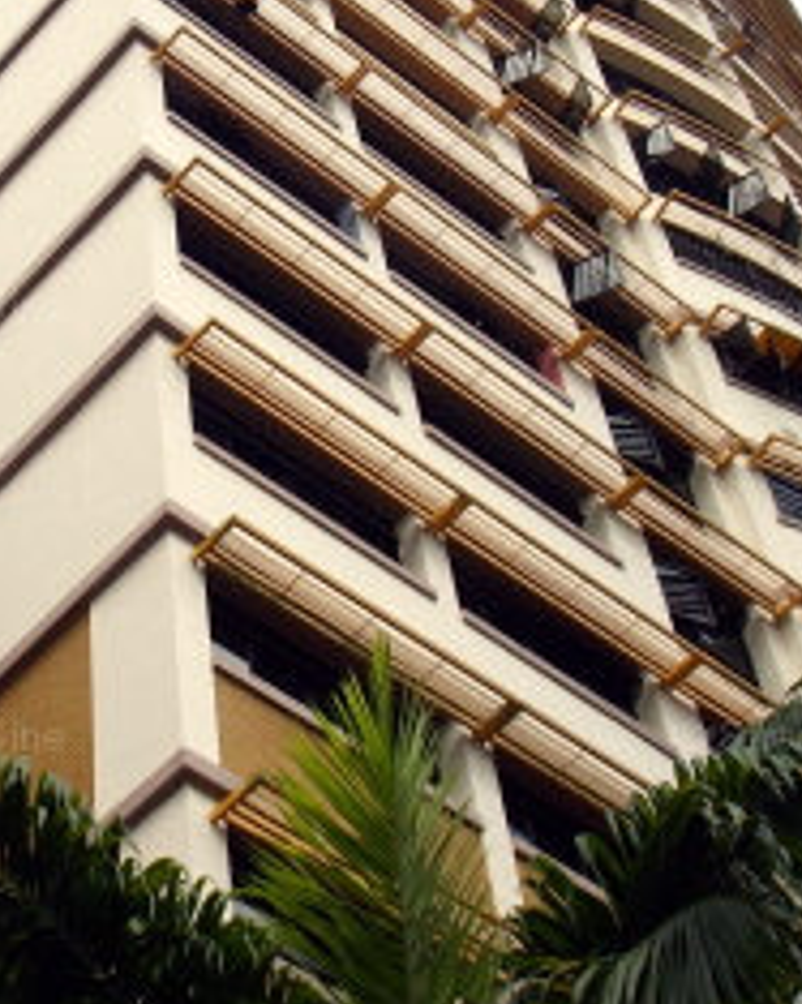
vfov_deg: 22.4
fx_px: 2524
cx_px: 137
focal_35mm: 85
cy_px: 313
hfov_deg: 17.9
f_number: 5.6
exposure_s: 1/250
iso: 80
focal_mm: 6.2
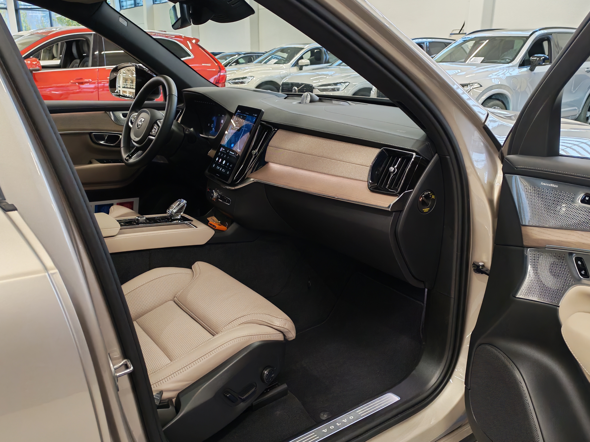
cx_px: 295
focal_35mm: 31
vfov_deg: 45.4
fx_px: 528
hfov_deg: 58.4
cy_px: 221
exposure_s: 1/100
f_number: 1.9
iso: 1250
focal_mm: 6.12
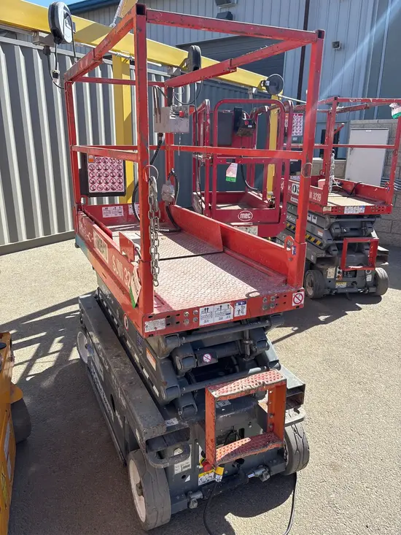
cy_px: 268
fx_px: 401
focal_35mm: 26
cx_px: 200
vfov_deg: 67.3
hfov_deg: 53.1
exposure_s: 1/1477
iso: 50
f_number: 1.6
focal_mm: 5.96
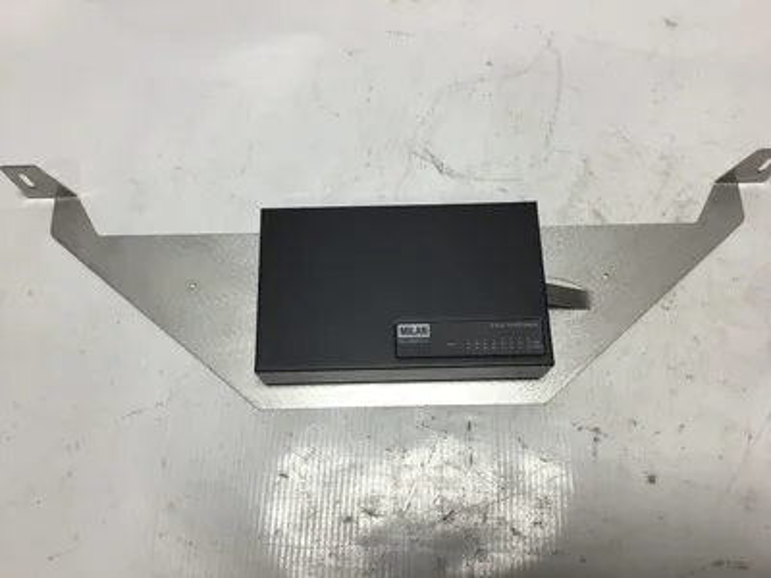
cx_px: 386
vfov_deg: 45.4
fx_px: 690
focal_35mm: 31
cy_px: 289
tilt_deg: -70.7
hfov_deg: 58.4
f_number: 2.4
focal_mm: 3.3
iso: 25
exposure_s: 1/165
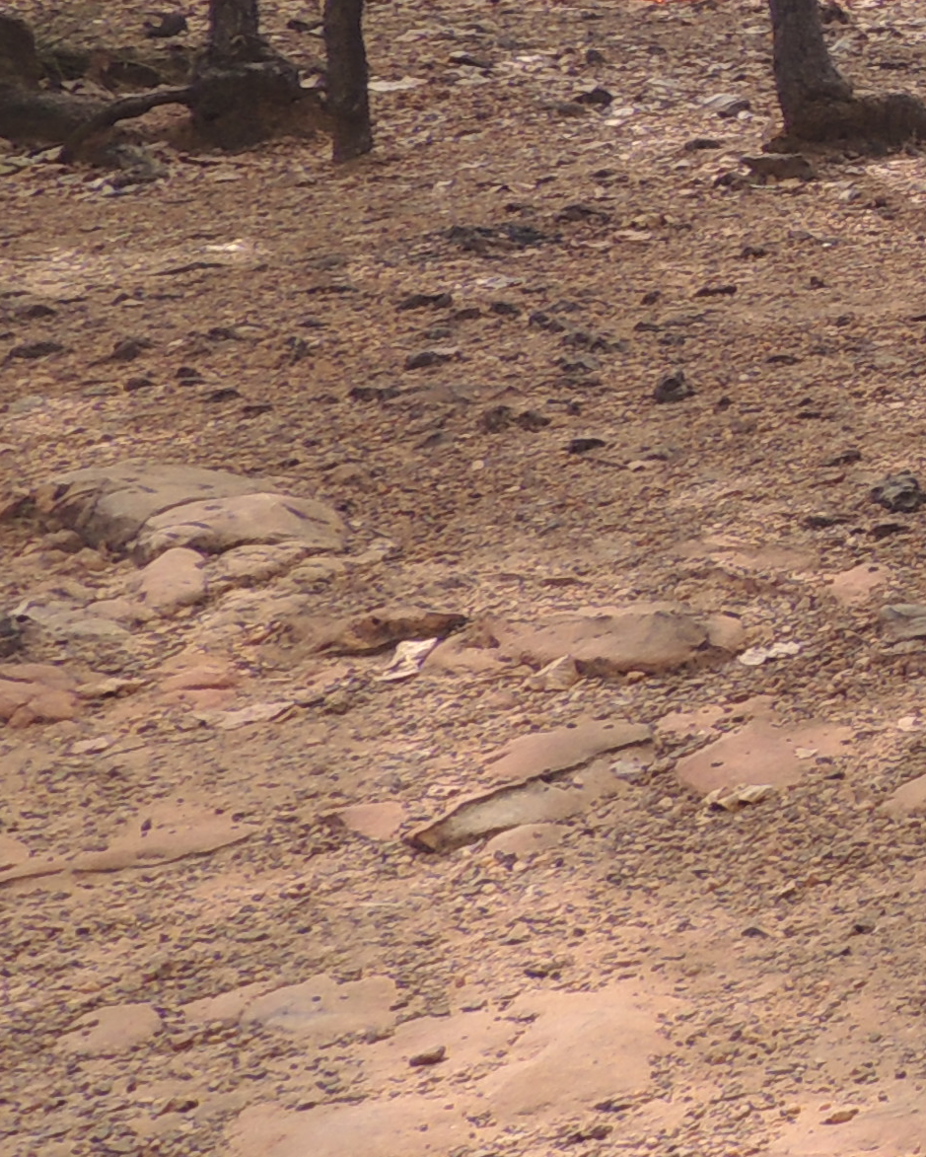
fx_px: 3150
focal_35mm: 92
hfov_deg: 13.1
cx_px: 2158
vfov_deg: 20.3
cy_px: 67
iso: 100
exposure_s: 1/500
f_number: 3
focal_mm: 4.3
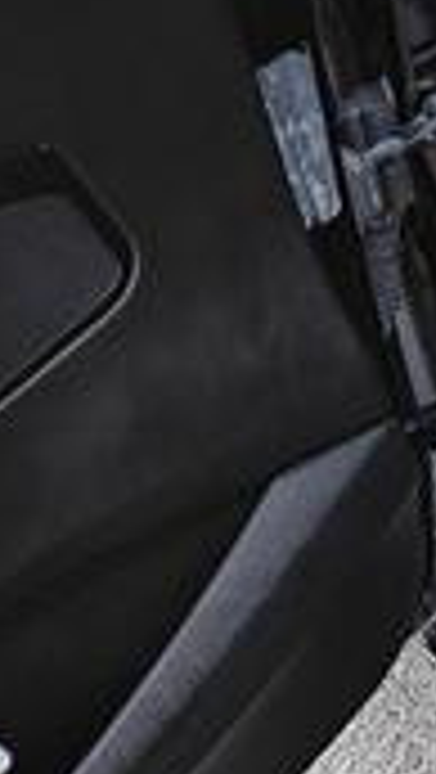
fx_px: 2031
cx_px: 1339
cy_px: 20
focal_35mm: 99
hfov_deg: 9.4
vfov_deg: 20.9
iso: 400
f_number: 1.8
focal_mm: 5.59
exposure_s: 1/23
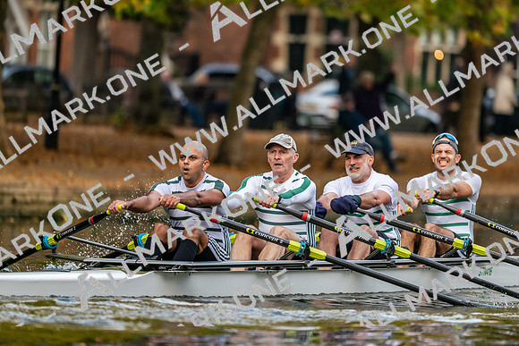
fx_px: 5768
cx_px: 260
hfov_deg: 5.2
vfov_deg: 3.4
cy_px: 173
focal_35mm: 400
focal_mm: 400
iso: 2800
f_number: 4.5
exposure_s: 1/2500
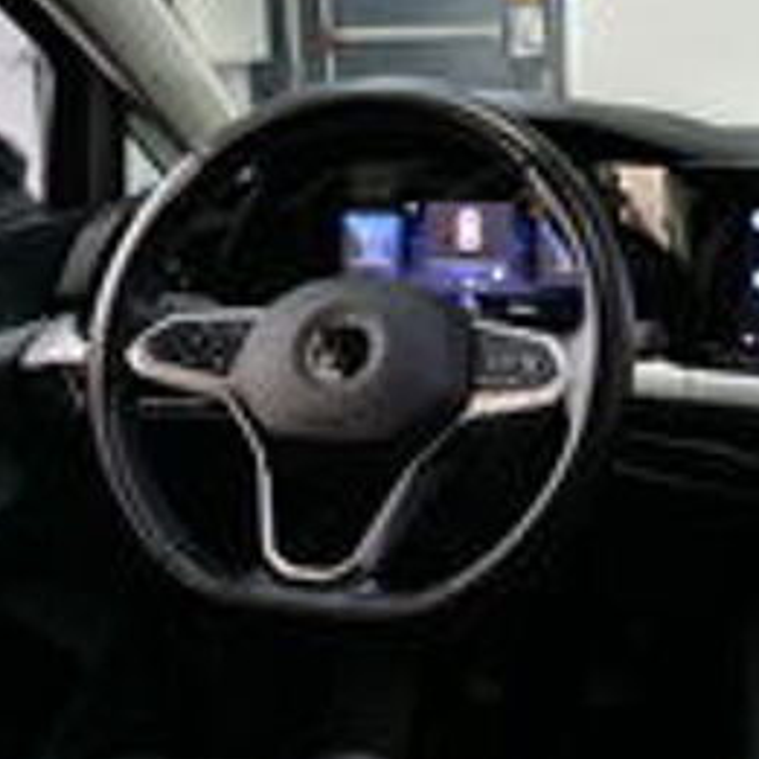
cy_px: 279
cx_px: 529
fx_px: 1290
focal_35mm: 52
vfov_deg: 32.6
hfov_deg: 32.4
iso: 640
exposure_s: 1/60
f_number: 3
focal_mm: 16
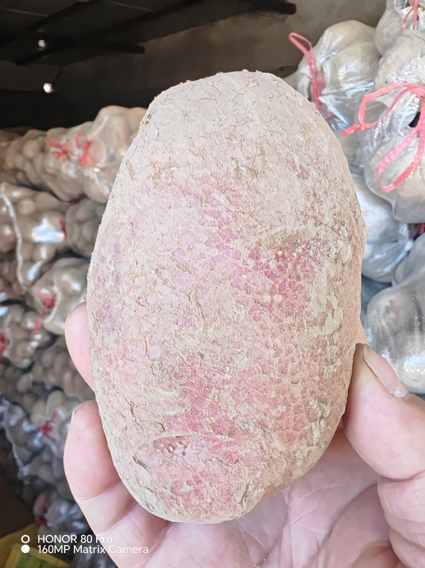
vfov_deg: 67.3
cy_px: 284
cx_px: 212
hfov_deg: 53.0
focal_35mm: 26
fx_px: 426
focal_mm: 1.82
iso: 250
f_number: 2
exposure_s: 1/50
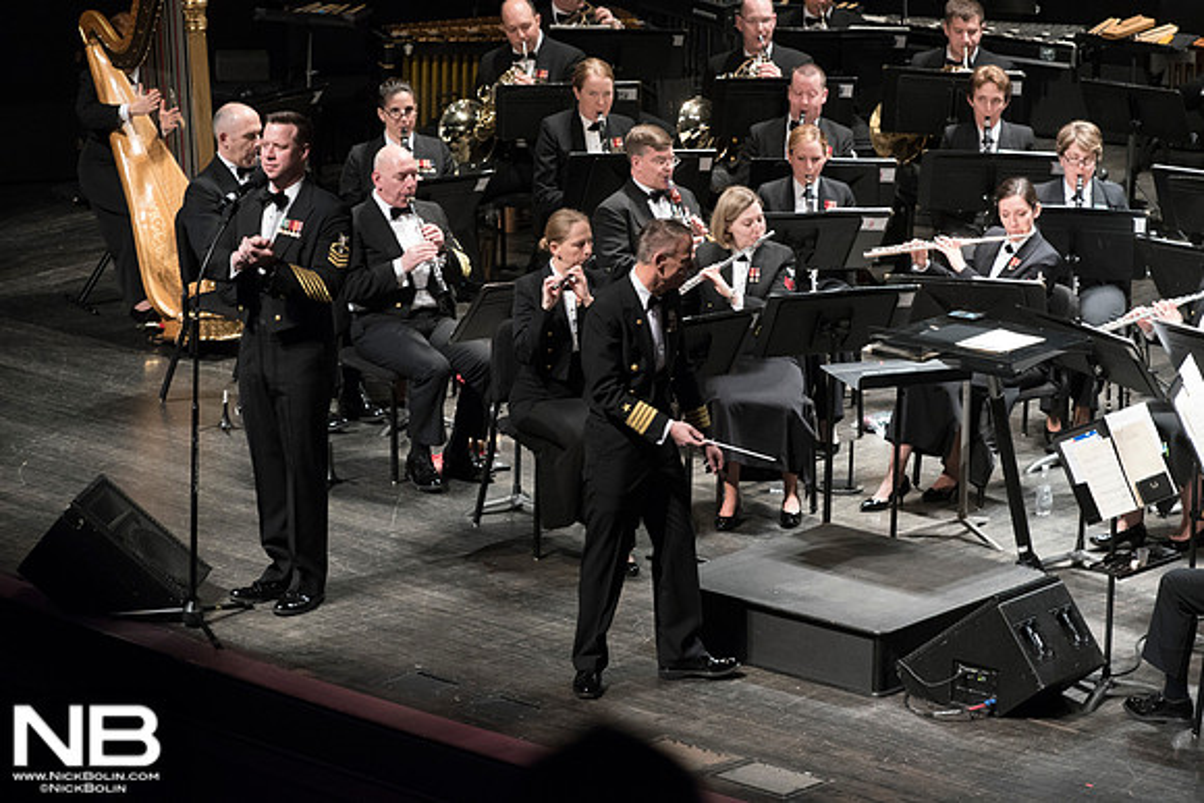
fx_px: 6523
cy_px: 402
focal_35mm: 195
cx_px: 602
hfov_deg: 10.5
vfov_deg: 7.0
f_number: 5.6
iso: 4000
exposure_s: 1/125
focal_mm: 195
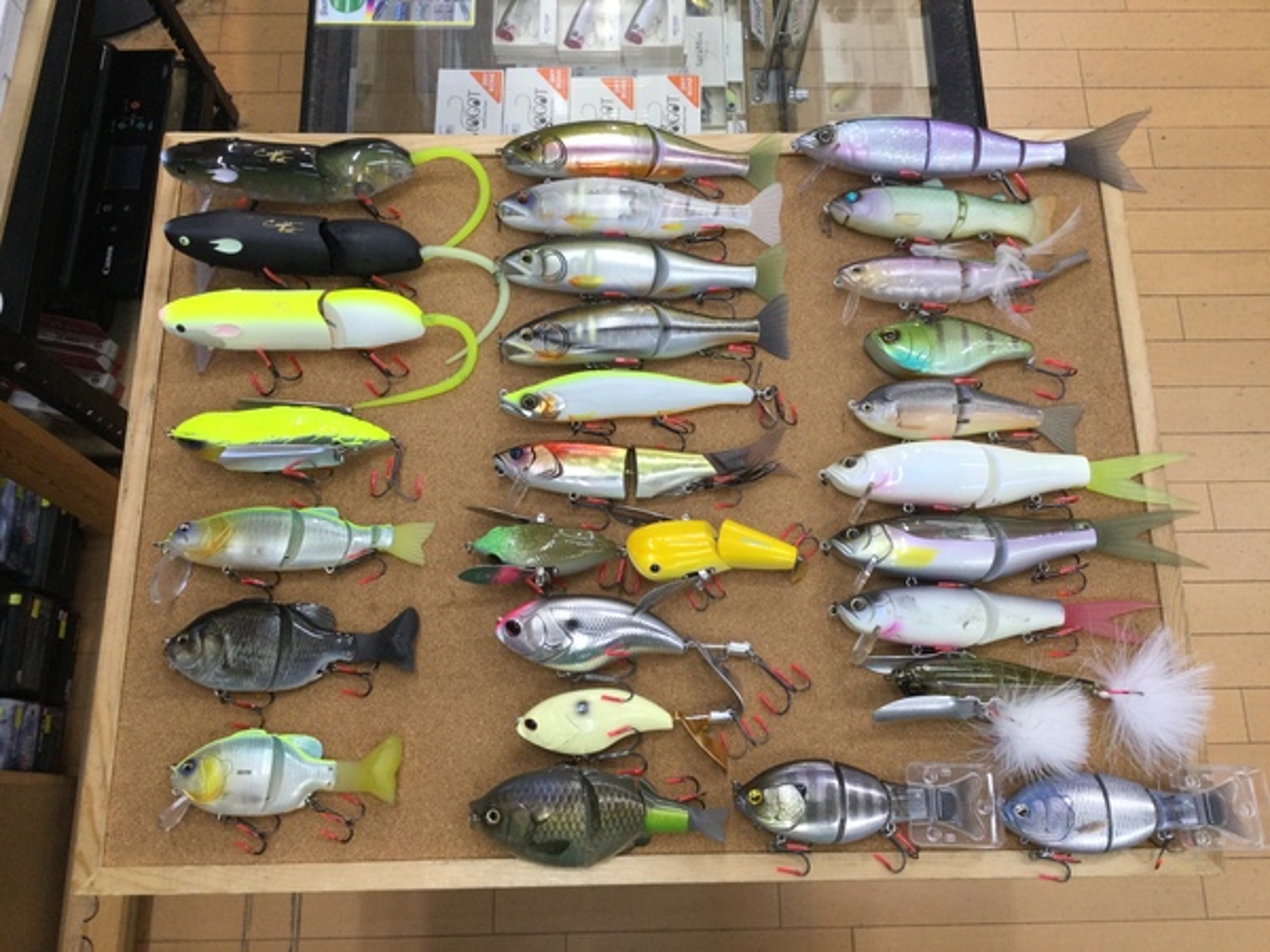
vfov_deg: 45.4
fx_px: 1137
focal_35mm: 31
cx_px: 635
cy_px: 476
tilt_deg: -74.0
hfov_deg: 58.4
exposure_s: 1/40
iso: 32
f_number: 2.4
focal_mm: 3.3
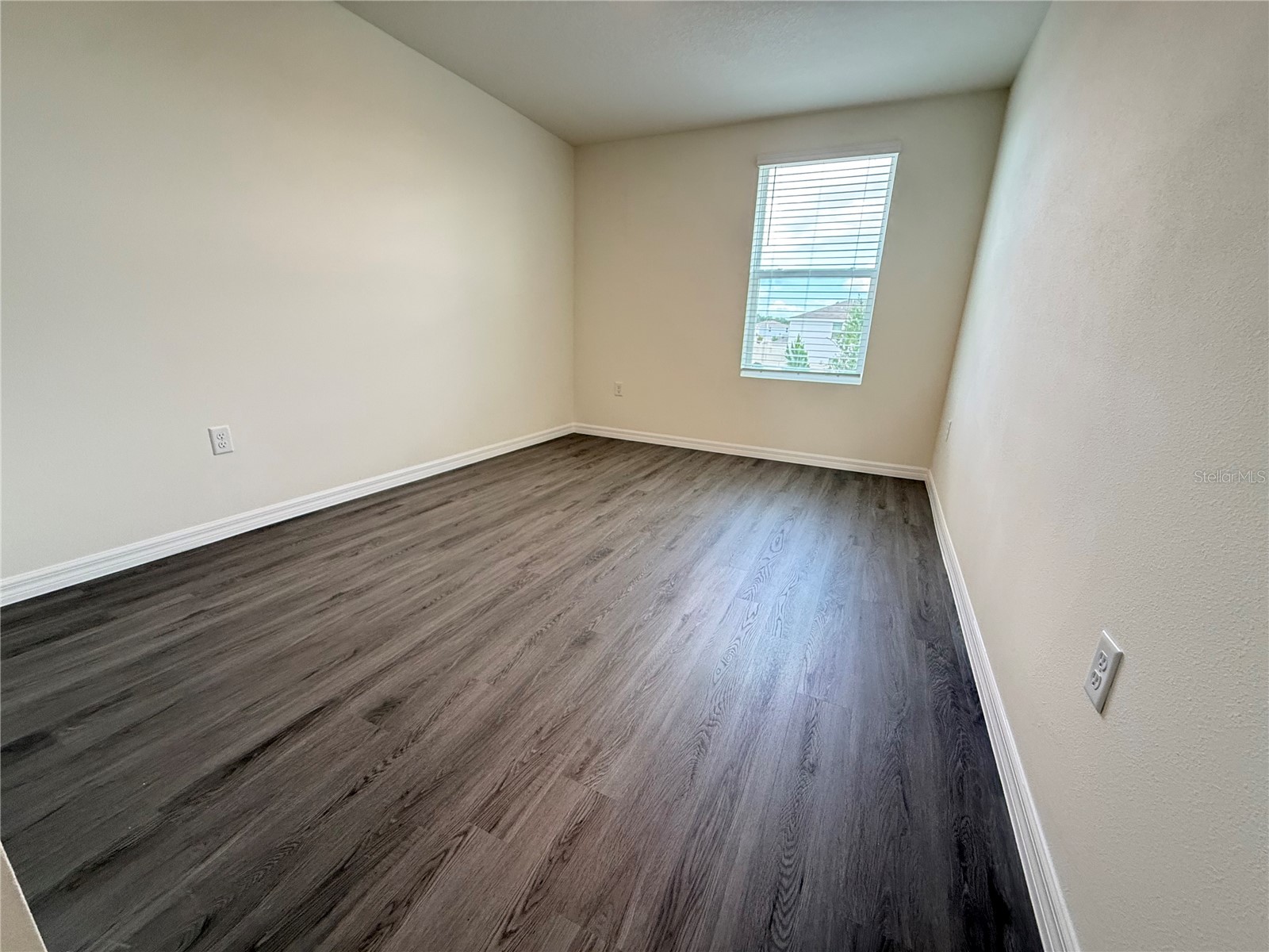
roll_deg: -2.0
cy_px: 476
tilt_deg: -15.7
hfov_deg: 102.1
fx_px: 513
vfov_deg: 85.7
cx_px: 634
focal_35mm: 14
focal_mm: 2.22
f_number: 2.2
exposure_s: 1/120
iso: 400
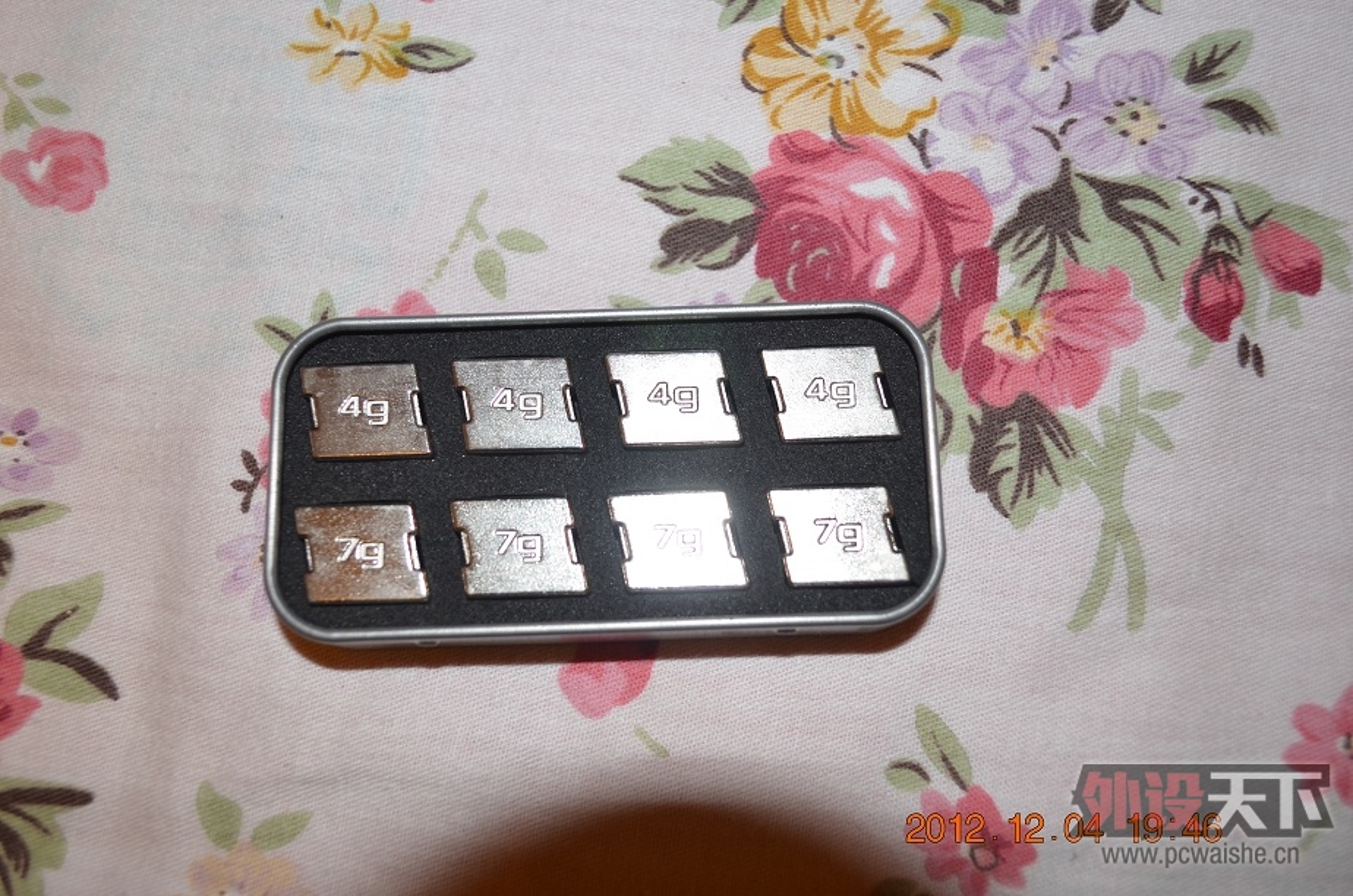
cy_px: 448
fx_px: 1350
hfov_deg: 53.2
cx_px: 676
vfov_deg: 36.7
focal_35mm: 36
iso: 320
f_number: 4
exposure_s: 1/60
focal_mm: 24
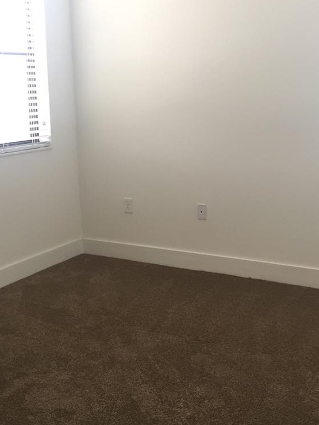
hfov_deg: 30.9
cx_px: 147
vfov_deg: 40.3
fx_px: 577
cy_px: 173
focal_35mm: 47
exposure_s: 1/30
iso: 64
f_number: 2.2
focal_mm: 4.15
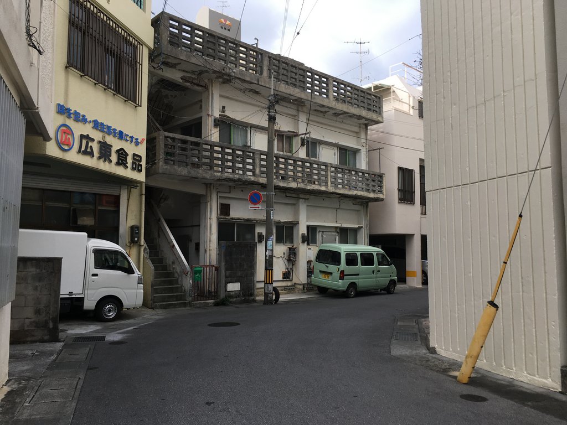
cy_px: 212
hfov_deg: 61.7
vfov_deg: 48.2
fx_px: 475
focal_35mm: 29
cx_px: 284
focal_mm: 4.15
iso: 25
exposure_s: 1/582
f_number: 2.2
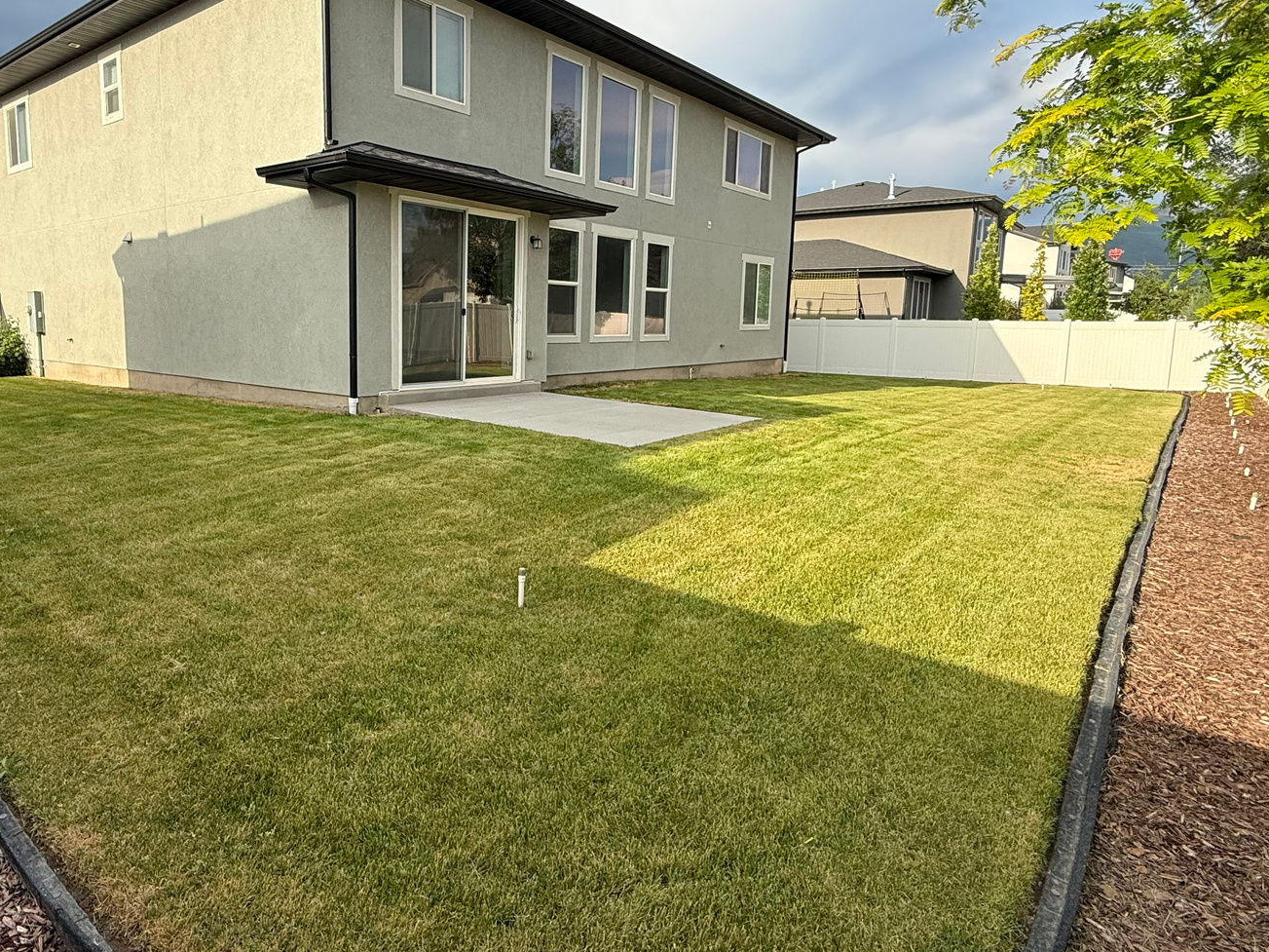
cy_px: 429
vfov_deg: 60.9
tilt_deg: -6.9
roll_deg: -0.7
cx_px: 495
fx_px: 806
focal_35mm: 22
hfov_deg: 75.4
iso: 50
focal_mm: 2.22
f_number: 2.2
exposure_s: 1/734
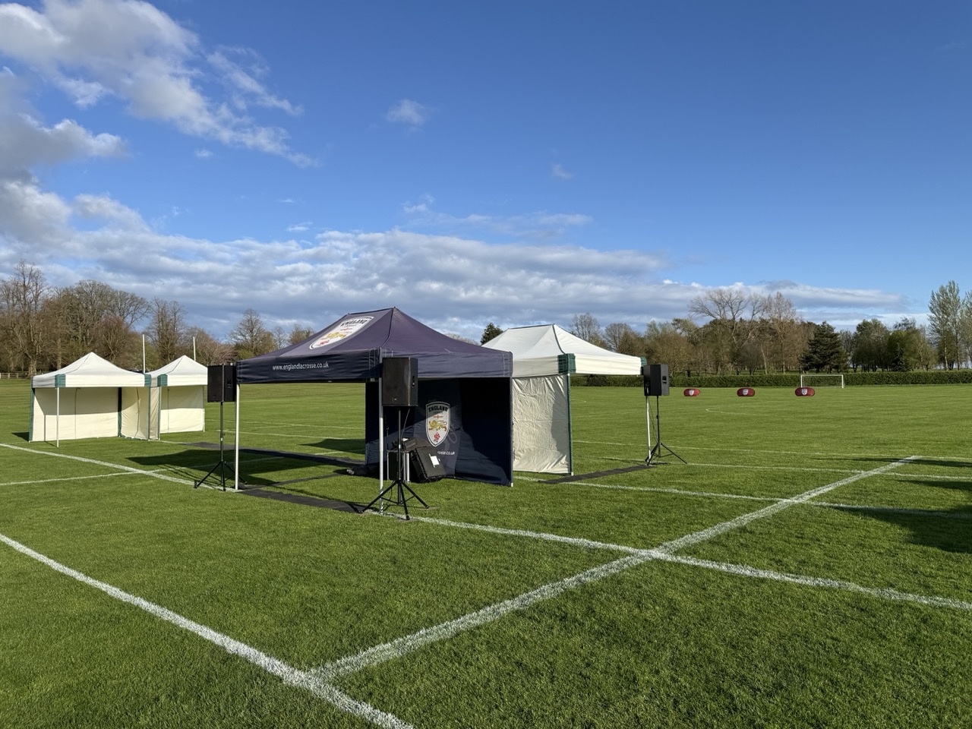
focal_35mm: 24
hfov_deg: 71.6
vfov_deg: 56.8
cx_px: 486
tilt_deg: +4.4
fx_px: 674
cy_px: 364
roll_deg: -0.9
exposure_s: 1/4405
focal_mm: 6.76
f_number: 1.78
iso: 80
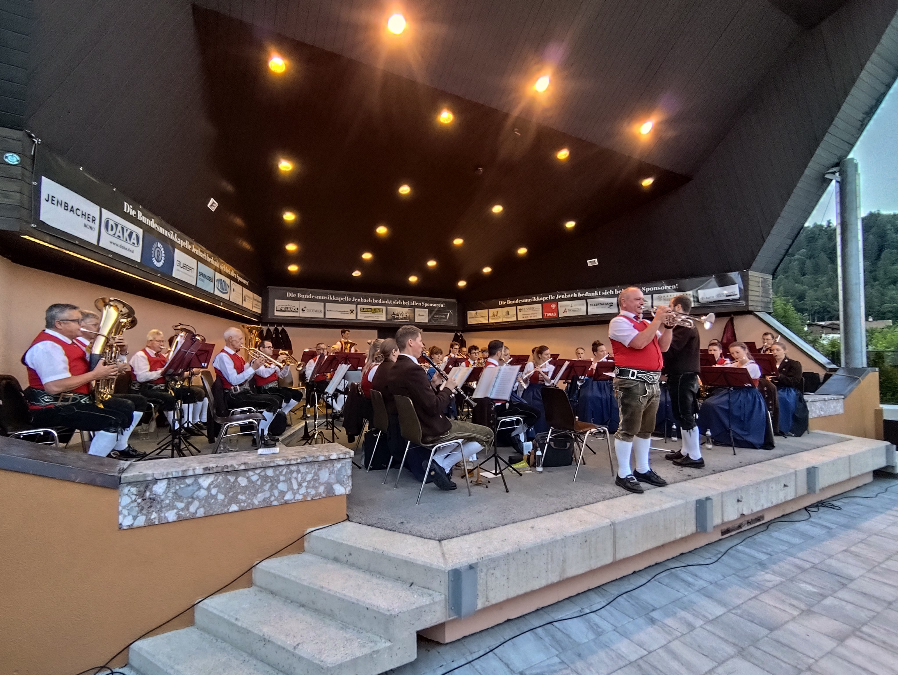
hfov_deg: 90.9
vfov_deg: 74.7
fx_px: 441
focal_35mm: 17
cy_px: 353
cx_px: 430
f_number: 2.2
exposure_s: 1/25
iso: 400
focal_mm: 1.65
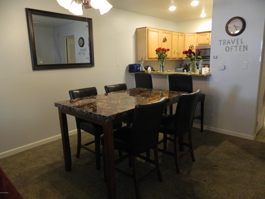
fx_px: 191
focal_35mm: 25
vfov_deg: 54.9
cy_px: 100
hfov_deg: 69.4
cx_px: 132
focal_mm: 4.5
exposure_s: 1/15
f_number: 3.1
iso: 400
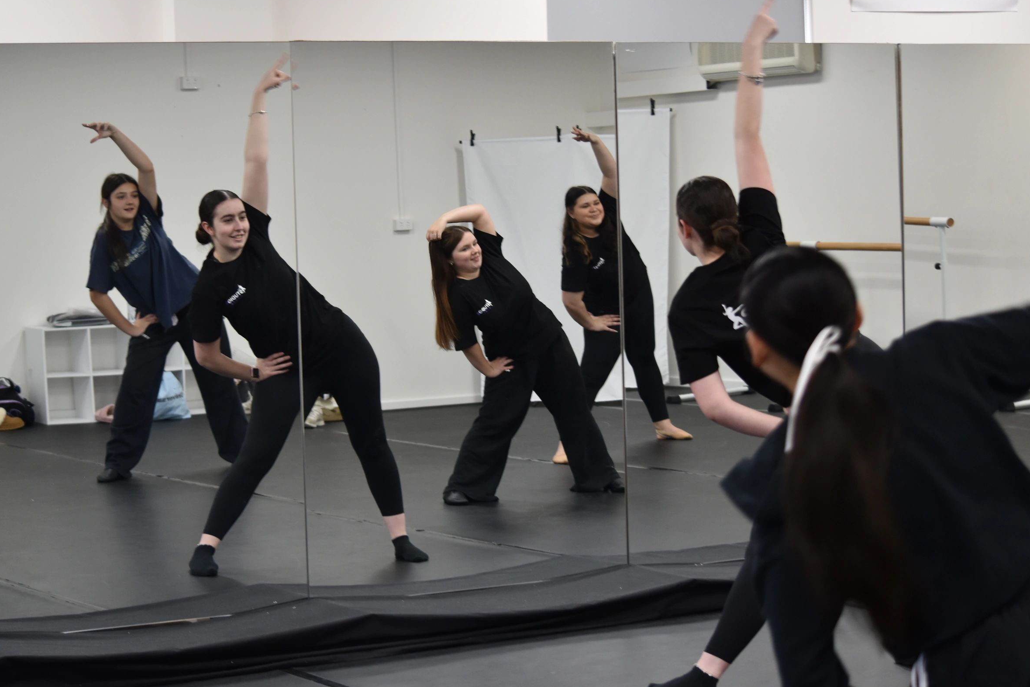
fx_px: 2562
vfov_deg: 15.3
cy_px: 360
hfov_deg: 22.7
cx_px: 516
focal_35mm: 90
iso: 720
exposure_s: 1/60
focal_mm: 55
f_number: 4.5
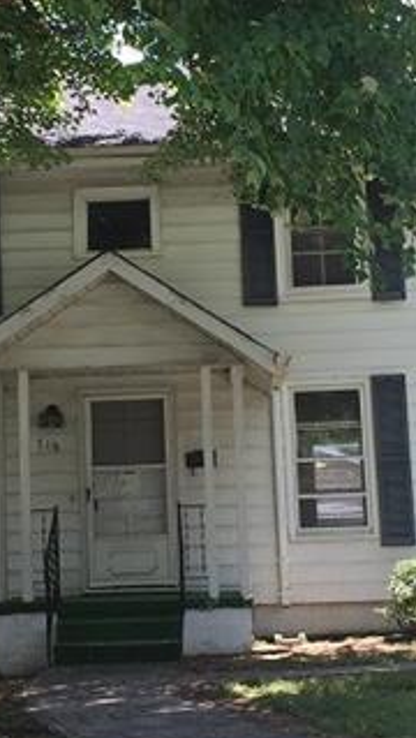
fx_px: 1487
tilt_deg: +2.3
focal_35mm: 76
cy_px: 366
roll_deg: +2.8
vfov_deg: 27.8
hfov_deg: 15.9
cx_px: 159
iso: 32
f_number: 2.2
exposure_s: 1/293
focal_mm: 4.15
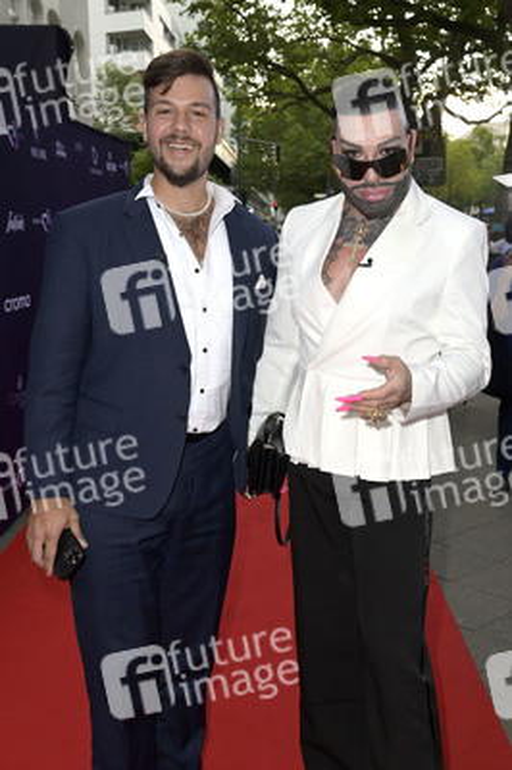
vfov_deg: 55.8
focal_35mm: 34
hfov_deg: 38.8
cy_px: 385
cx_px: 256
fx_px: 727
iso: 1000
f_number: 5.6
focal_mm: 34
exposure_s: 1/250
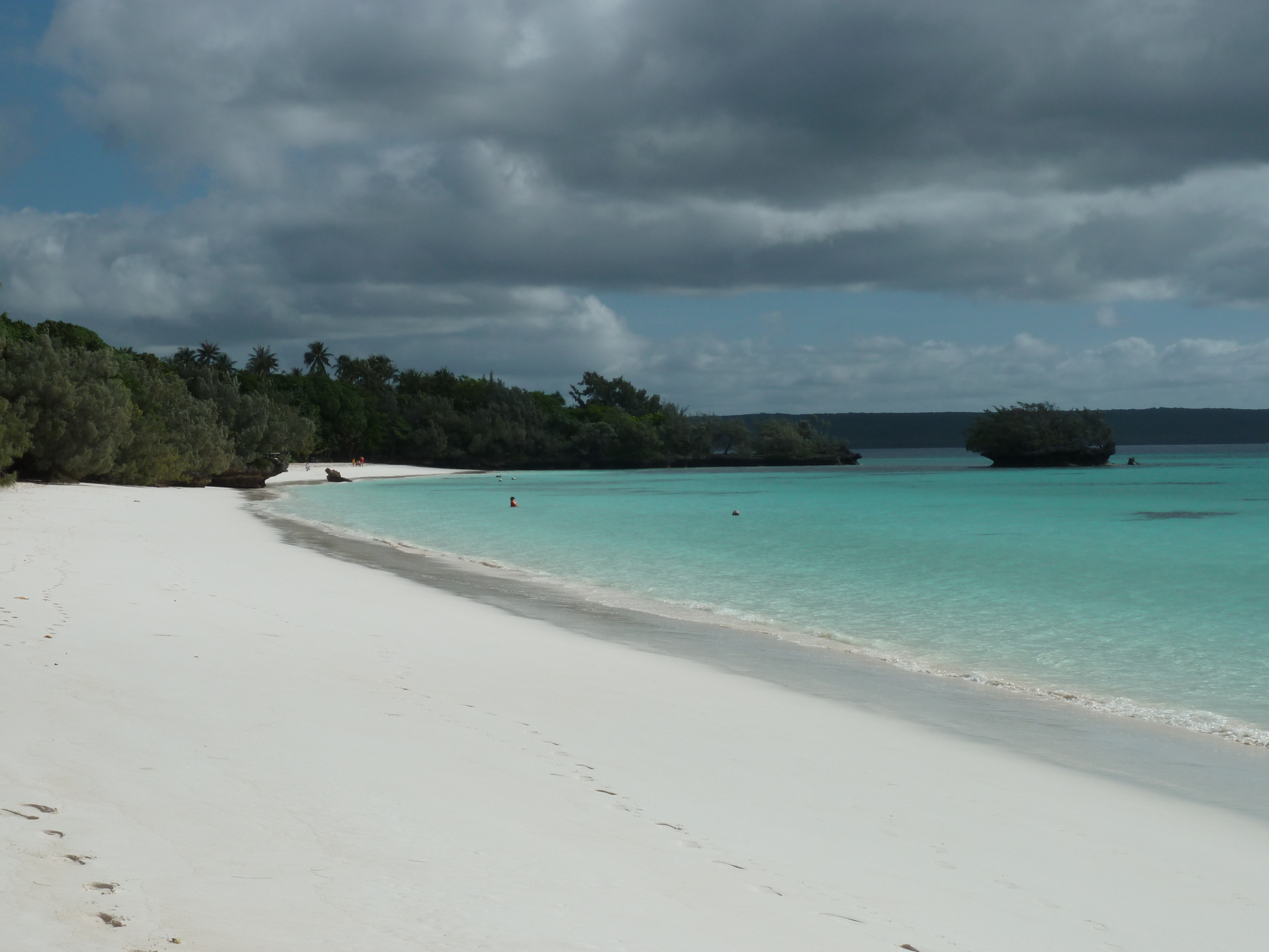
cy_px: 476
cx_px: 634
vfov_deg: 23.3
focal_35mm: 63
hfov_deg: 30.7
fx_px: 2310
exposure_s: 1/800
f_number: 6.3
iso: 80
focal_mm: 10.3
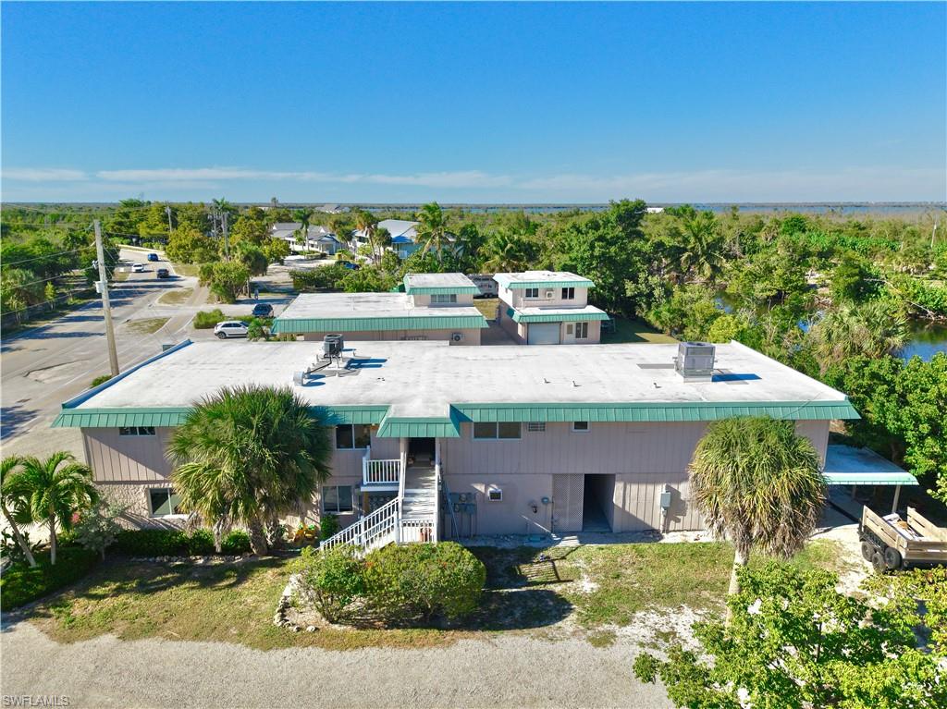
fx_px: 656
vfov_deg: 56.8
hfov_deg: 71.6
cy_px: 354
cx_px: 474
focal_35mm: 24
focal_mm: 8.67
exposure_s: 1/500
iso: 100
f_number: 1.8
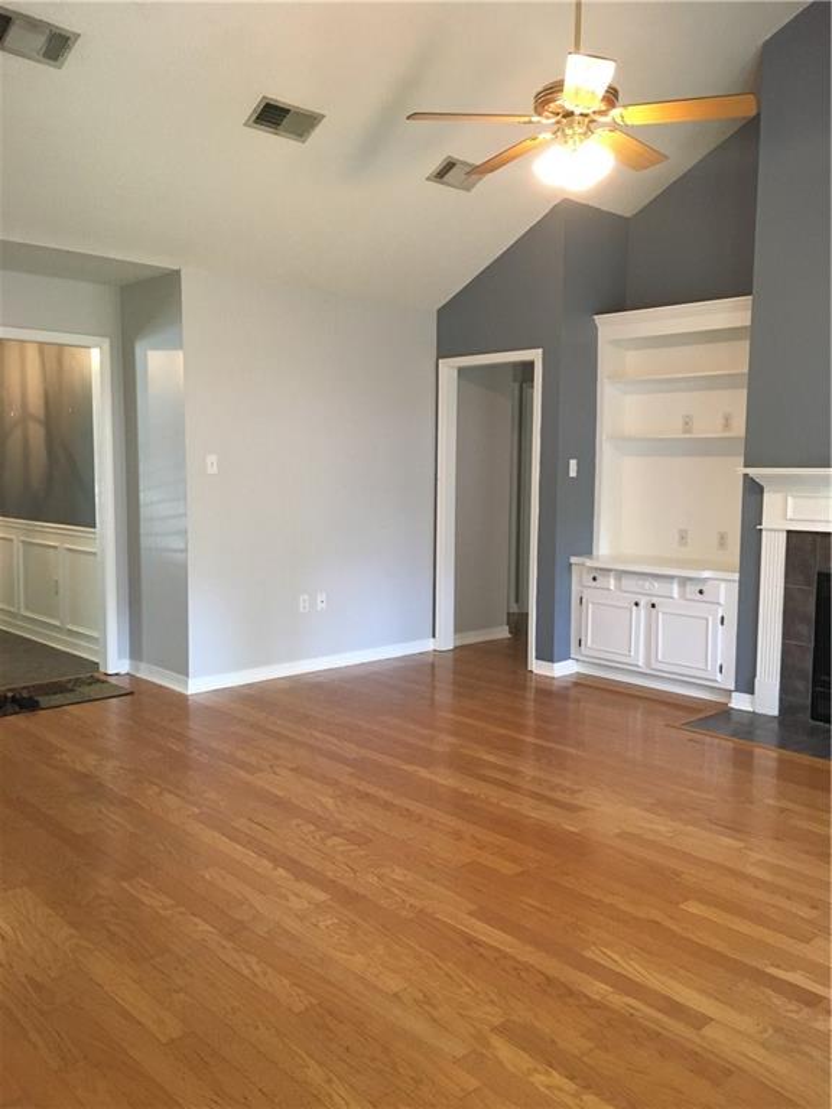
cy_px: 554
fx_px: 929
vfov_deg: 61.7
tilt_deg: -6.9
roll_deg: -0.4
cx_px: 416
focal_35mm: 29
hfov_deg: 48.2
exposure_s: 1/30
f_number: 2.2
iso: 160
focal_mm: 4.15
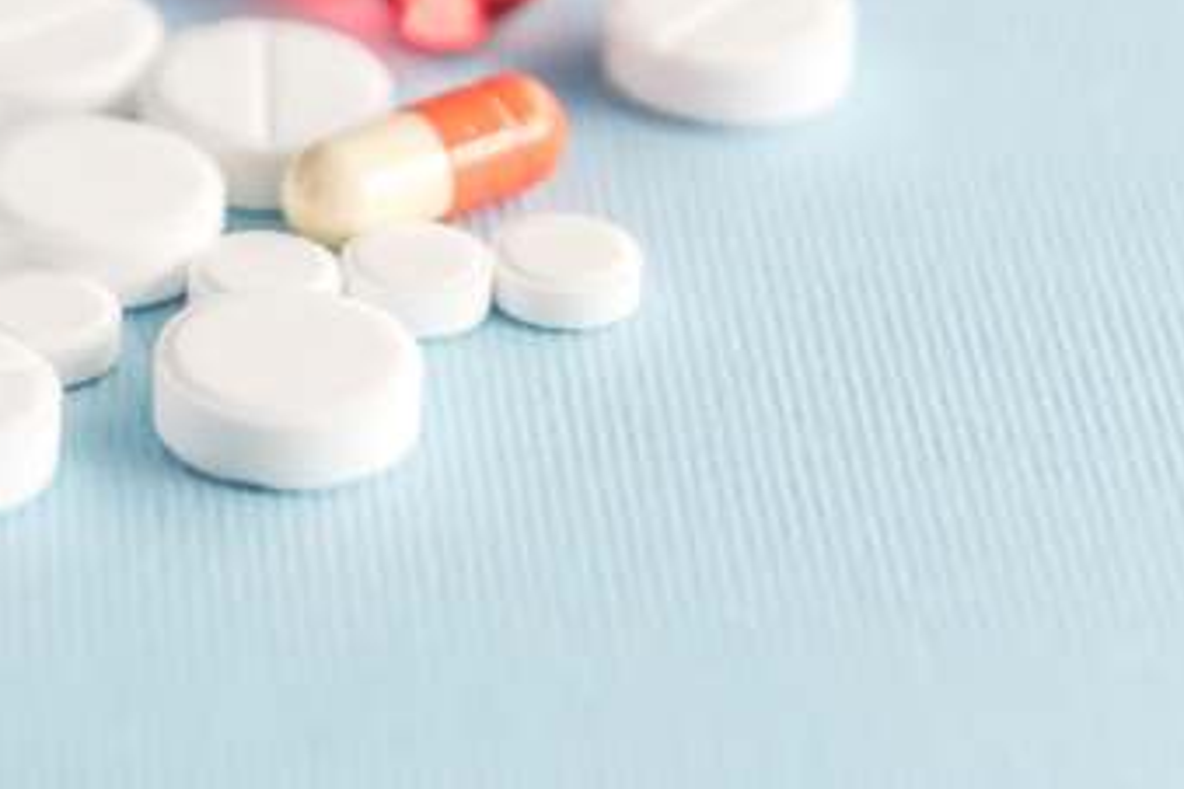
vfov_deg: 5.3
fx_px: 8452
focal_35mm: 257
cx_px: -283
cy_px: -49
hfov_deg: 7.9
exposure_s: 1/160
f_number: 4
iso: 100
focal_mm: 85
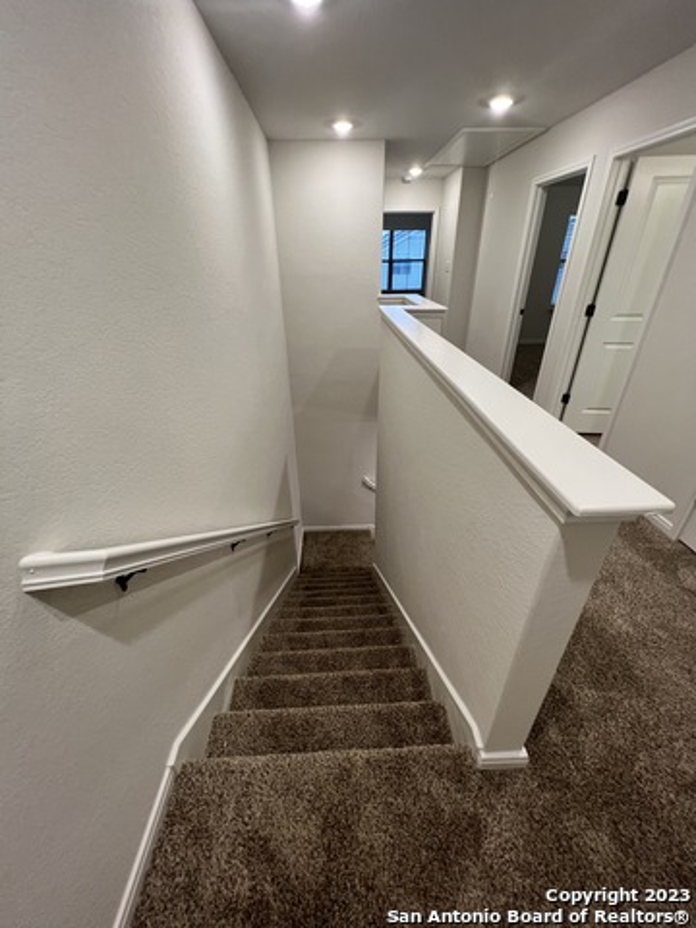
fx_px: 349
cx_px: 348
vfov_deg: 106.2
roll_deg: +0.7
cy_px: 464
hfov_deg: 89.9
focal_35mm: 13
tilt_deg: -29.2
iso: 250
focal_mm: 1.57
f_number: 1.8
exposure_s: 1/120
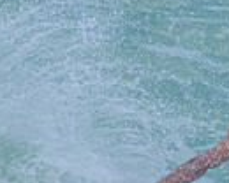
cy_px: 150
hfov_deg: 0.4
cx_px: 509
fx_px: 30485
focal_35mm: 4498
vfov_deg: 0.3
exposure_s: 1/2000
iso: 1000
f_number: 11
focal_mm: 800
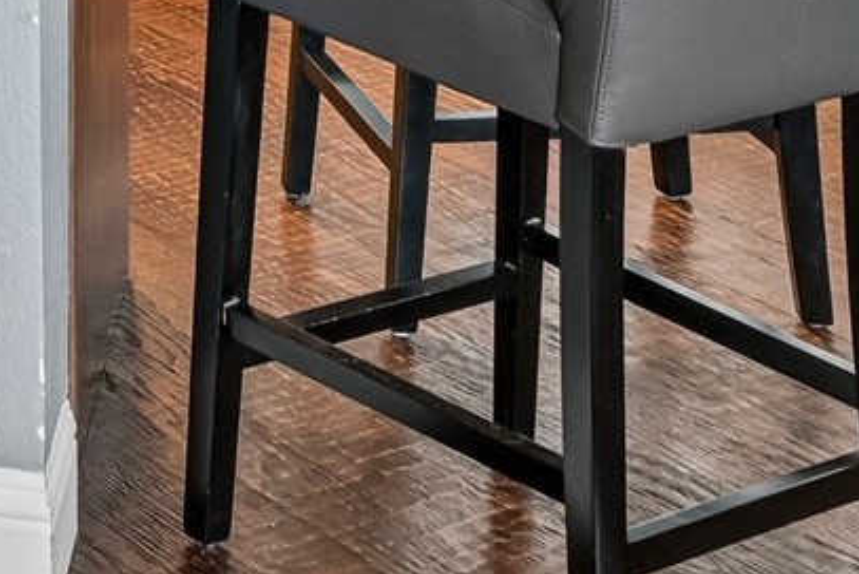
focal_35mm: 115
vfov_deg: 10.1
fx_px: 2738
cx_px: -355
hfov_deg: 16.5
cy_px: -882
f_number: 8
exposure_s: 1/5
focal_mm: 21.5
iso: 400
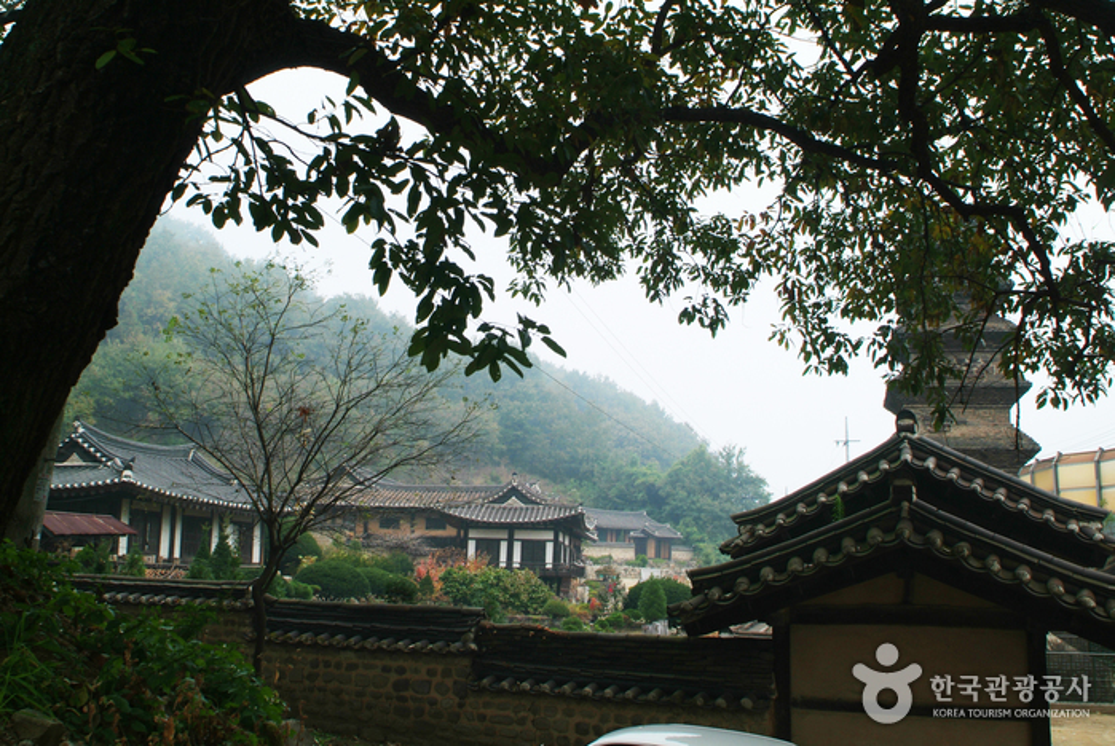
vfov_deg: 43.7
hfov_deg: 61.9
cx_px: 558
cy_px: 373
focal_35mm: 30
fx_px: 930
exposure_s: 1/90
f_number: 11
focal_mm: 20
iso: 200
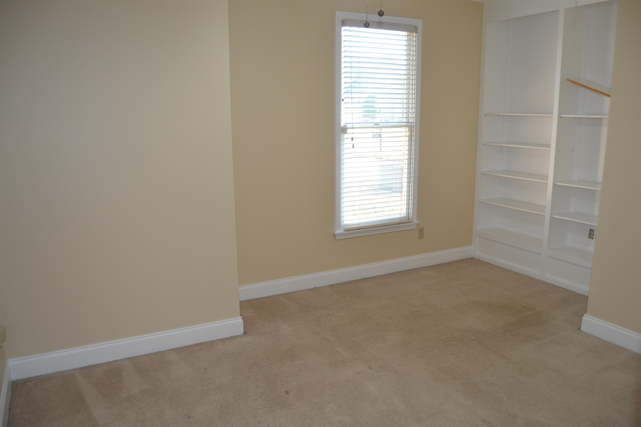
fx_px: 481
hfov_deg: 67.4
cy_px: 214
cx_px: 320
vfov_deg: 47.9
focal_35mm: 27
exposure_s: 1/100
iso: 400
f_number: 3.5
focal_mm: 18
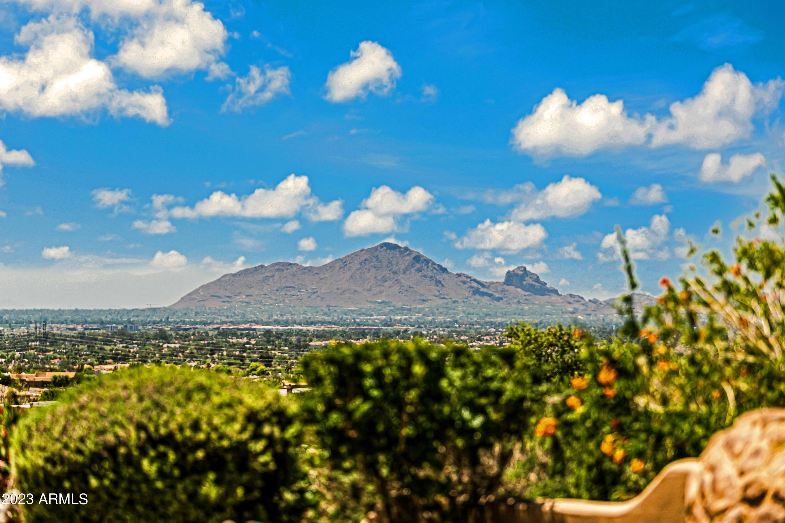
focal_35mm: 122
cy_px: 262
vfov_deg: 11.2
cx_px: 392
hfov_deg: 16.8
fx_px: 2660
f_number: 4
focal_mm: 122
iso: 400
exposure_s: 1/3200
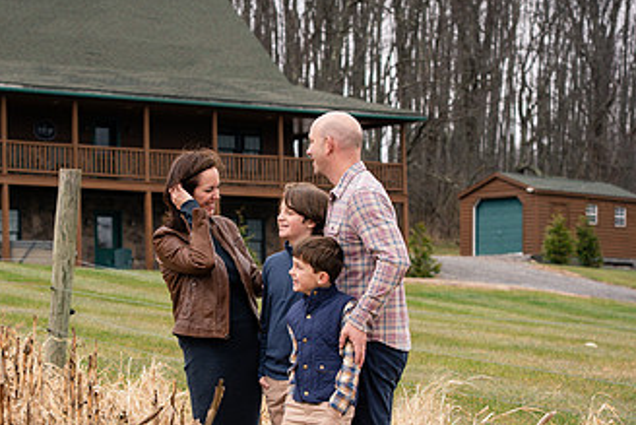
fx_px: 2863
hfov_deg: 12.7
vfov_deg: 8.5
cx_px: 253
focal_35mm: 162
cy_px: 313
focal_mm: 85
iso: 320
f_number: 5
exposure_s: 1/320
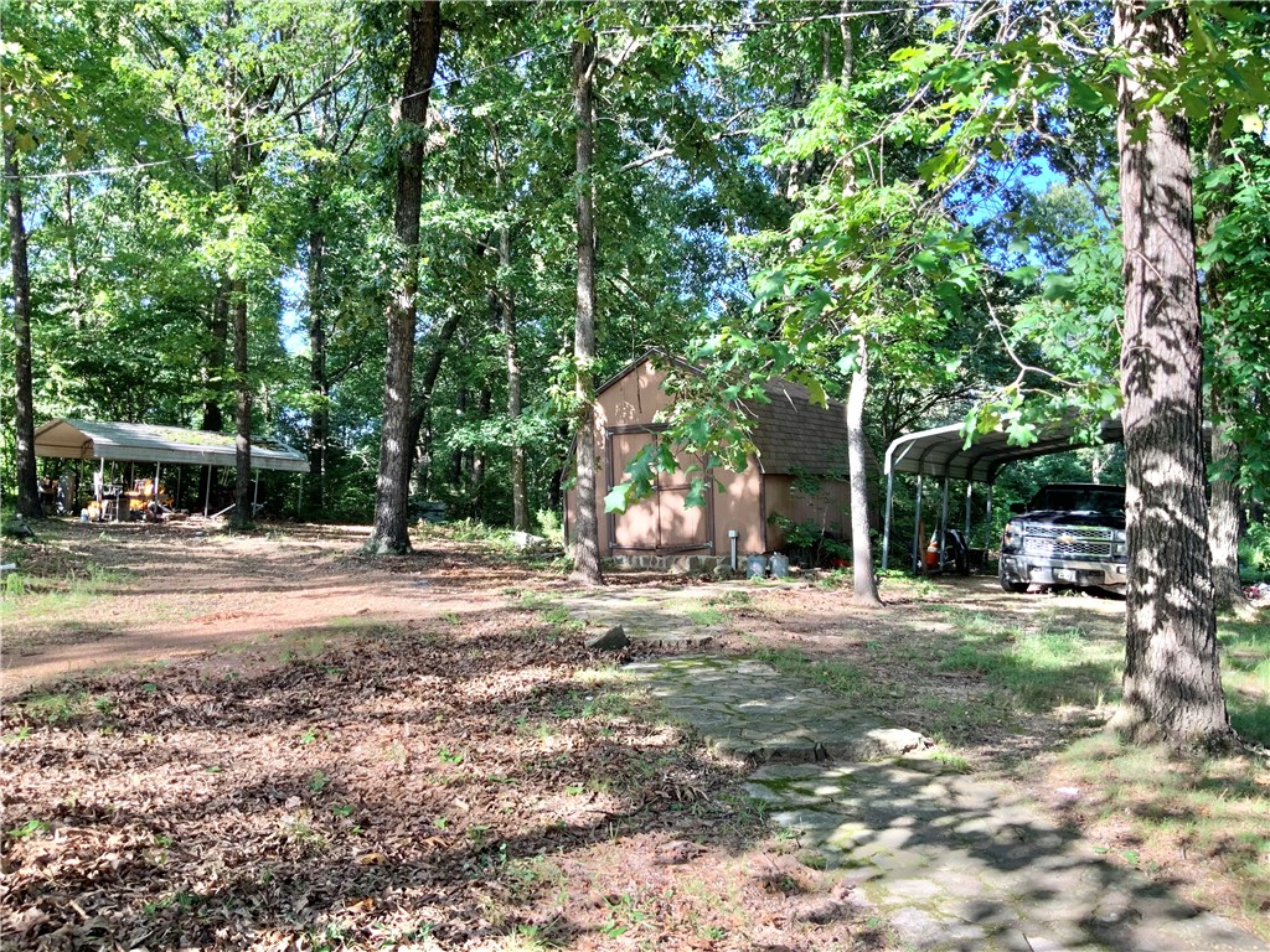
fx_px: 1064
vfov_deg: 48.2
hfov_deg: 61.7
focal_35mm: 29
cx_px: 635
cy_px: 476
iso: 16
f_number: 1.8
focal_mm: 3
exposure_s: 1/123
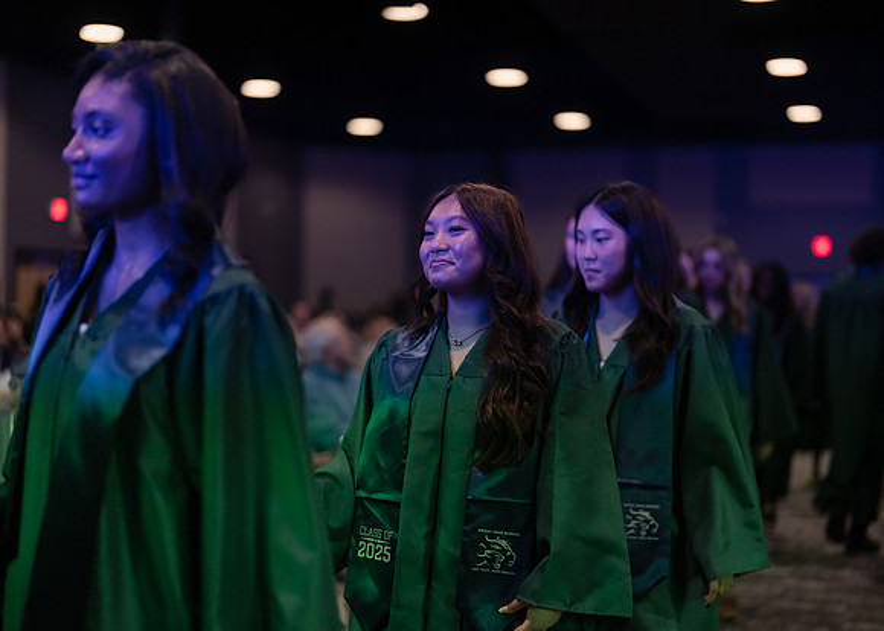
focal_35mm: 53
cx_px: 442
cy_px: 316
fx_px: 1333
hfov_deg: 36.7
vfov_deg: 26.6
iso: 1250
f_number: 1.2
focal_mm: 50
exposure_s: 1/500
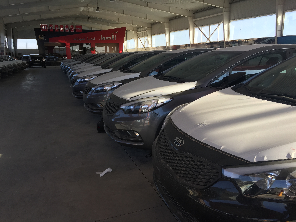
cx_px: 148
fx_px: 248
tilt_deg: -12.0
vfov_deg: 48.2
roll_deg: +1.6
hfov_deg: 61.7
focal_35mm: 29
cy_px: 111
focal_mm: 4.15
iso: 32
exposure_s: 1/377
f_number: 2.2
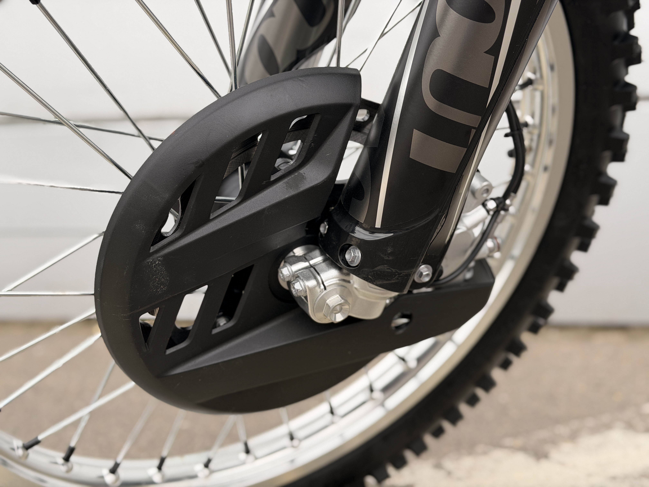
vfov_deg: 30.3
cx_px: 324
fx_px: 900
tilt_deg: -3.0
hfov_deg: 39.7
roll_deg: +0.7
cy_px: 244
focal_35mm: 48
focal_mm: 6.76
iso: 64
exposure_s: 1/388
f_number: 1.78
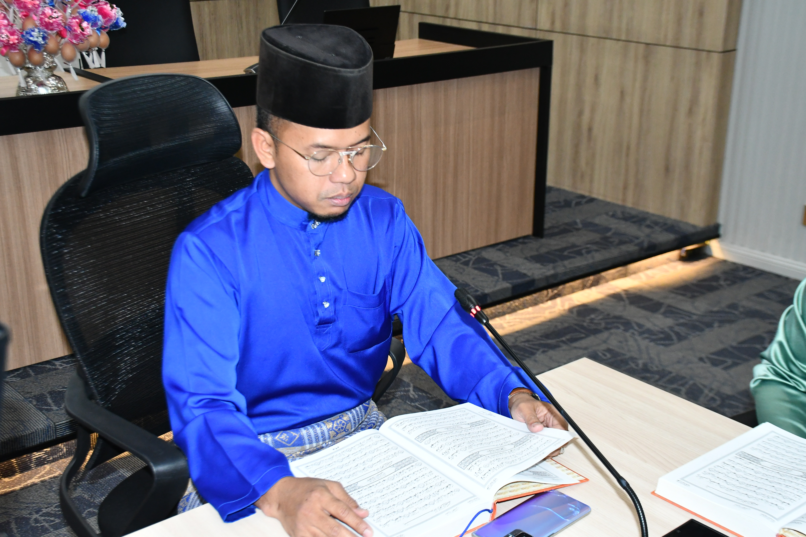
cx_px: 403
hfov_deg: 38.9
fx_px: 1142
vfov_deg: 26.5
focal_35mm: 51
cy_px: 268
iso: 2000
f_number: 6.3
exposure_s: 1/125
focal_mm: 34
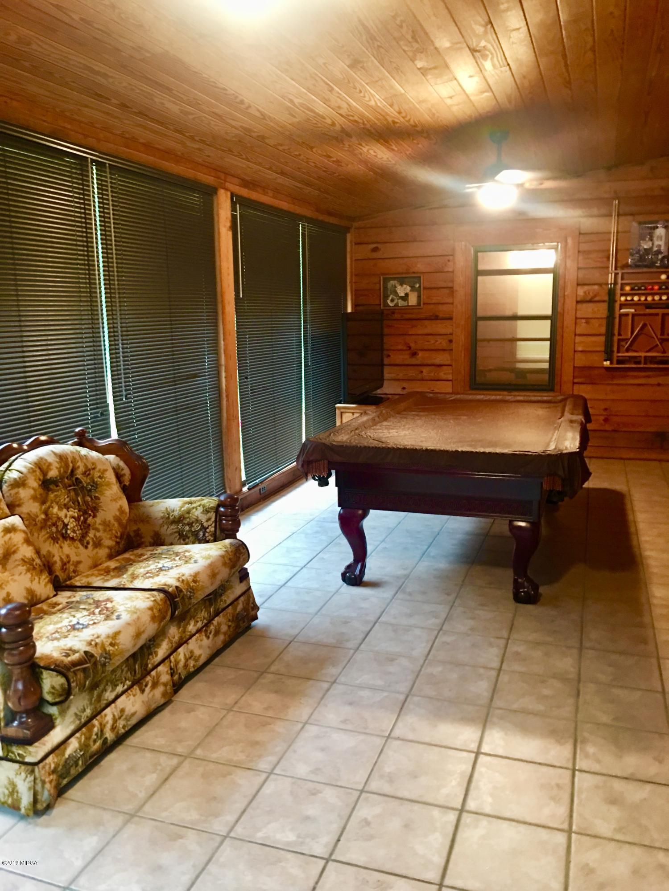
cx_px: 334
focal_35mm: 29
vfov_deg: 61.7
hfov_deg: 48.2
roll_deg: +1.2
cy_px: 446
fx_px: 747
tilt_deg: -8.6
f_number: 2.2
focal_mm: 4.15
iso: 50
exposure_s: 1/4
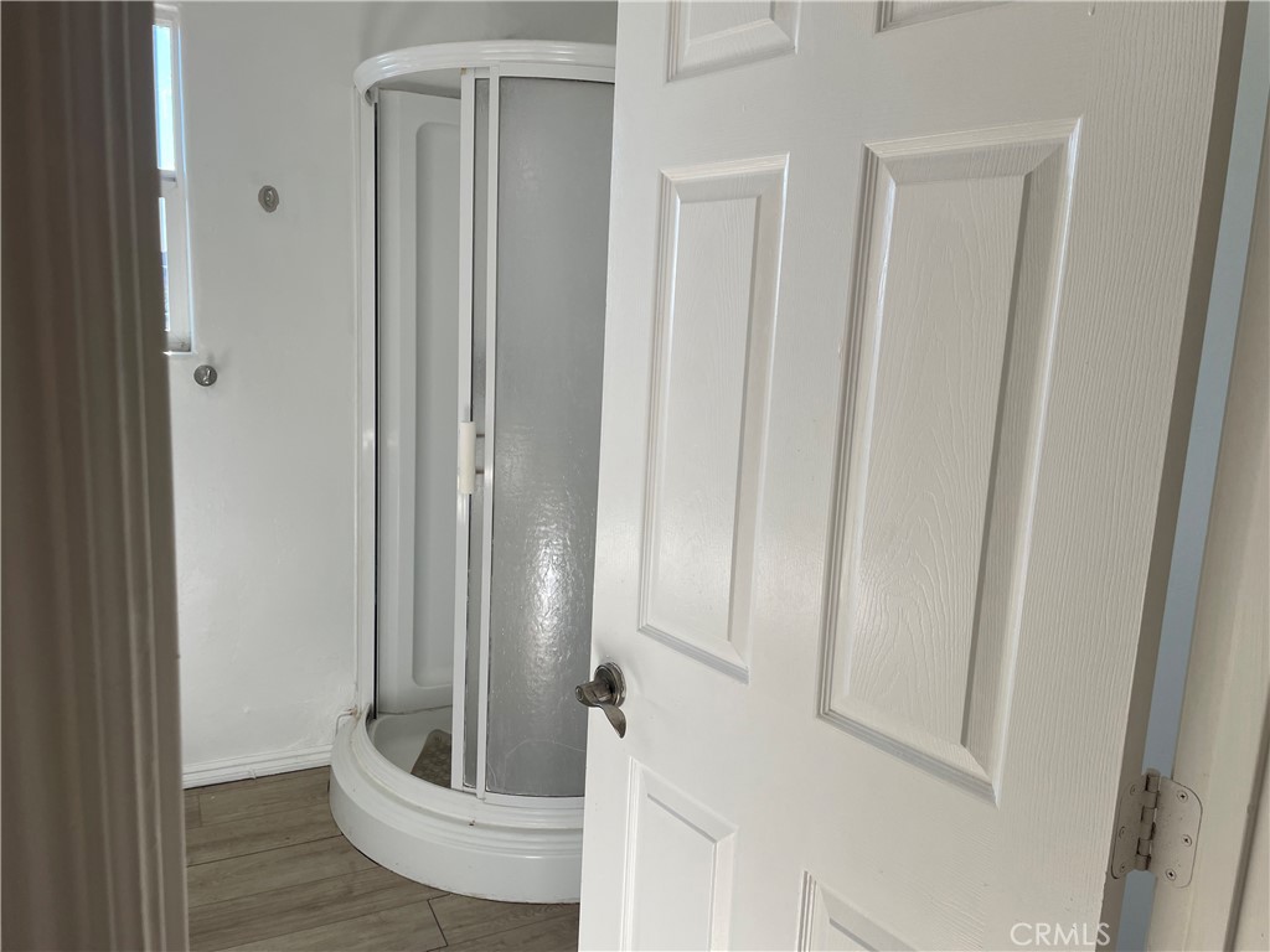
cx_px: 635
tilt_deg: -10.1
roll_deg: -2.3
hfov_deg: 67.3
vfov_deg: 53.1
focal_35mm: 26
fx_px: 954
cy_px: 476
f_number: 1.6
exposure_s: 1/336
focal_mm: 4.2
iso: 32
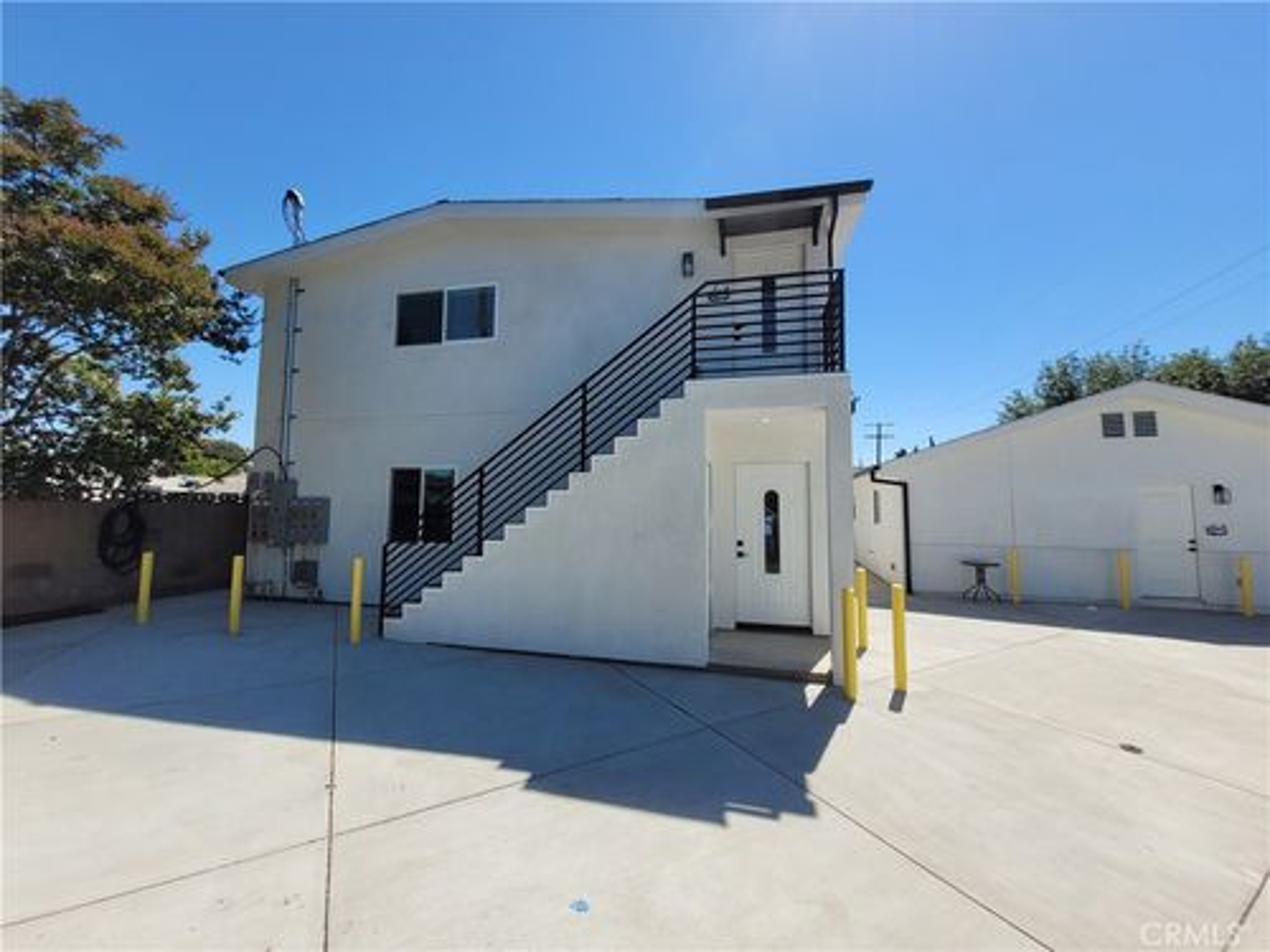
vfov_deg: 89.9
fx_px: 477
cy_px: 476
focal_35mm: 13
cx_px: 635
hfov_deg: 106.2
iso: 40
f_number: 2.2
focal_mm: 1.74
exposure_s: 1/1628
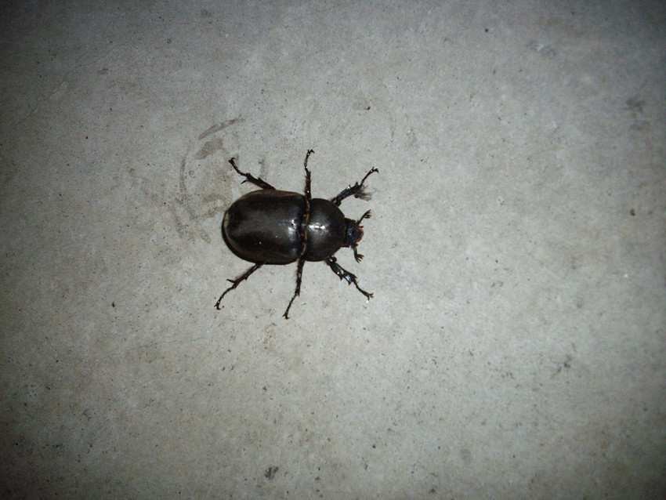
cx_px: 333
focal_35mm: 37
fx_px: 712
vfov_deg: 38.7
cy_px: 250
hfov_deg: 50.1
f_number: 2.8
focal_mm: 6.2
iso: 160
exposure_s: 1/50
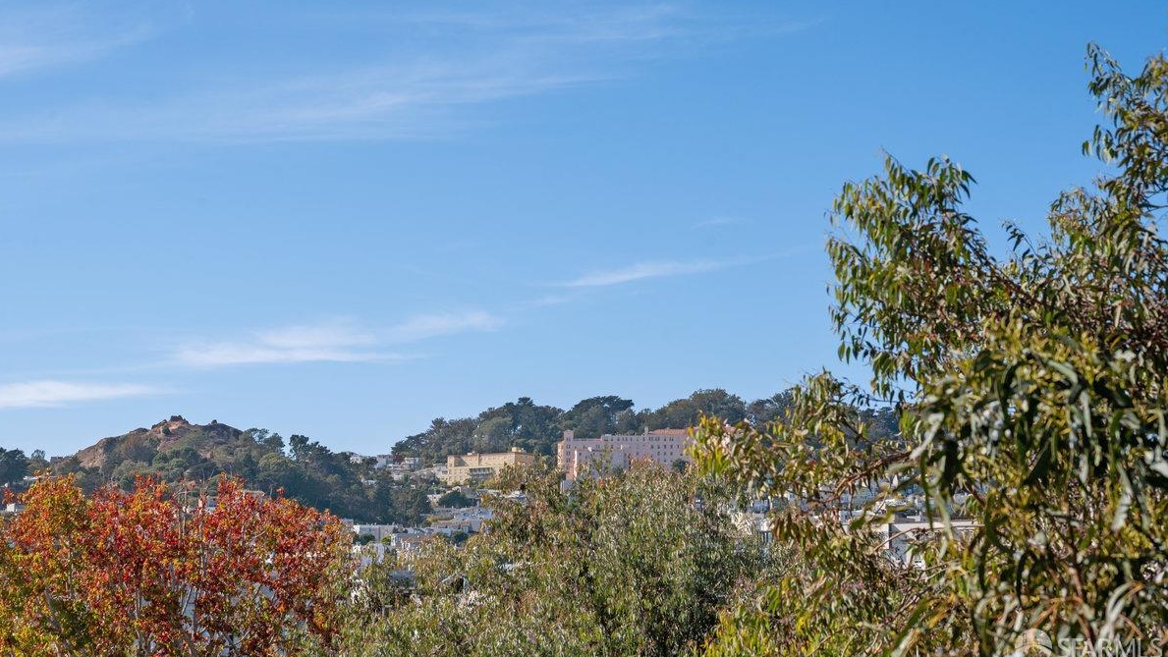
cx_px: 581
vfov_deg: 16.1
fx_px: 2323
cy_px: 278
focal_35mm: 75
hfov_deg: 28.2
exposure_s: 1/1250
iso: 400
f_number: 9
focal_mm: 71
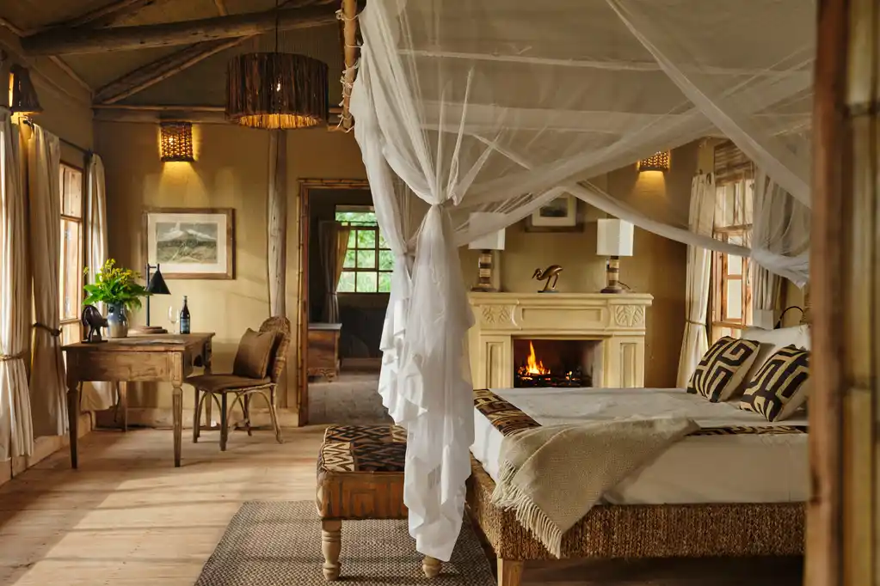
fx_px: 880
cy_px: 293
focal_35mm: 36
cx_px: 440
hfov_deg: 53.1
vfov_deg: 36.9
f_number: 4
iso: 320
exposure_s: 1/40
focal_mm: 24.2
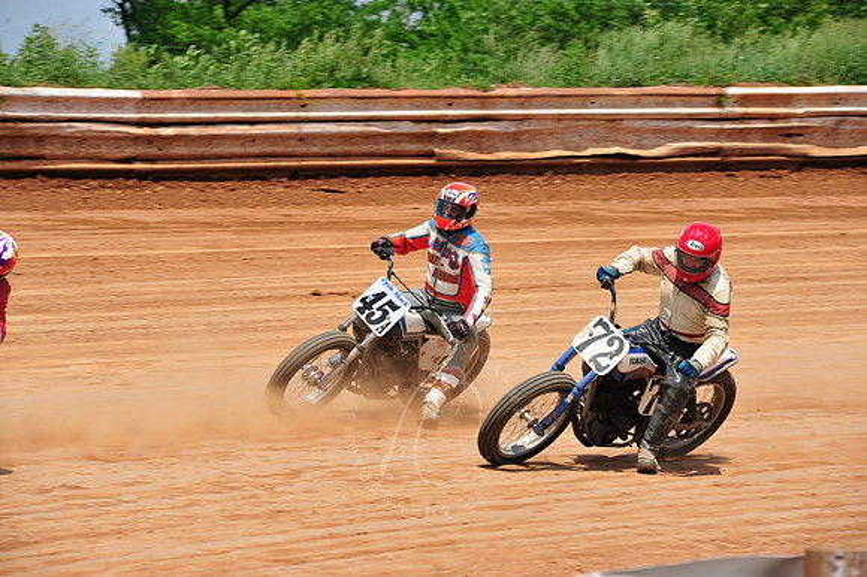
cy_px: 288
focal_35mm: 200
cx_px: 434
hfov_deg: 10.3
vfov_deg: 6.9
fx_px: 4814
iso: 200
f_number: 10
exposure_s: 1/400
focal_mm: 200
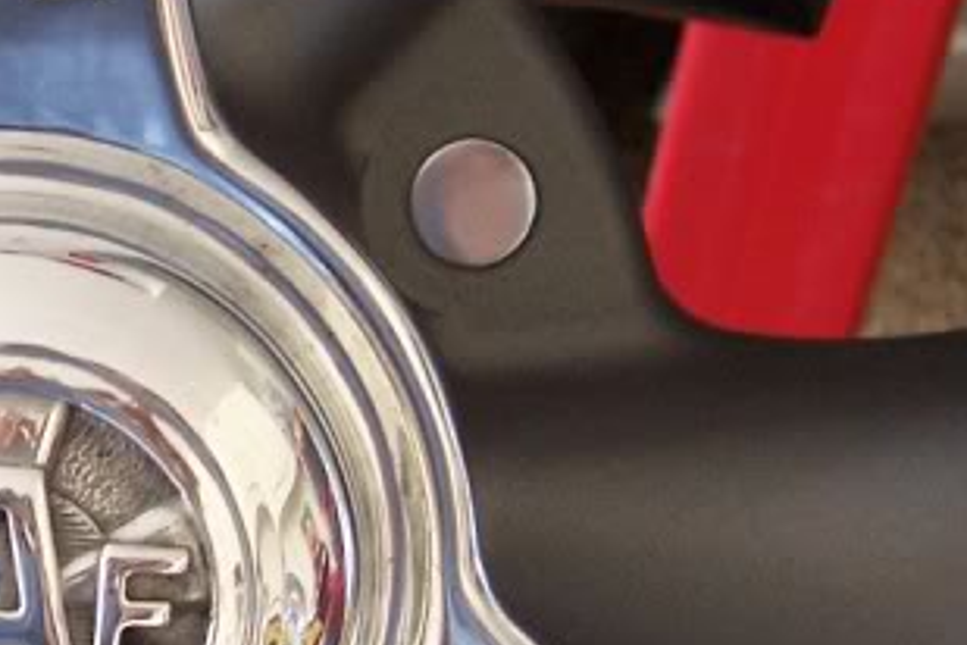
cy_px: 344
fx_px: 2605
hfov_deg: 20.3
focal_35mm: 97
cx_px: -6
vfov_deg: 14.1
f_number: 3
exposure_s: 1/30
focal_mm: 6
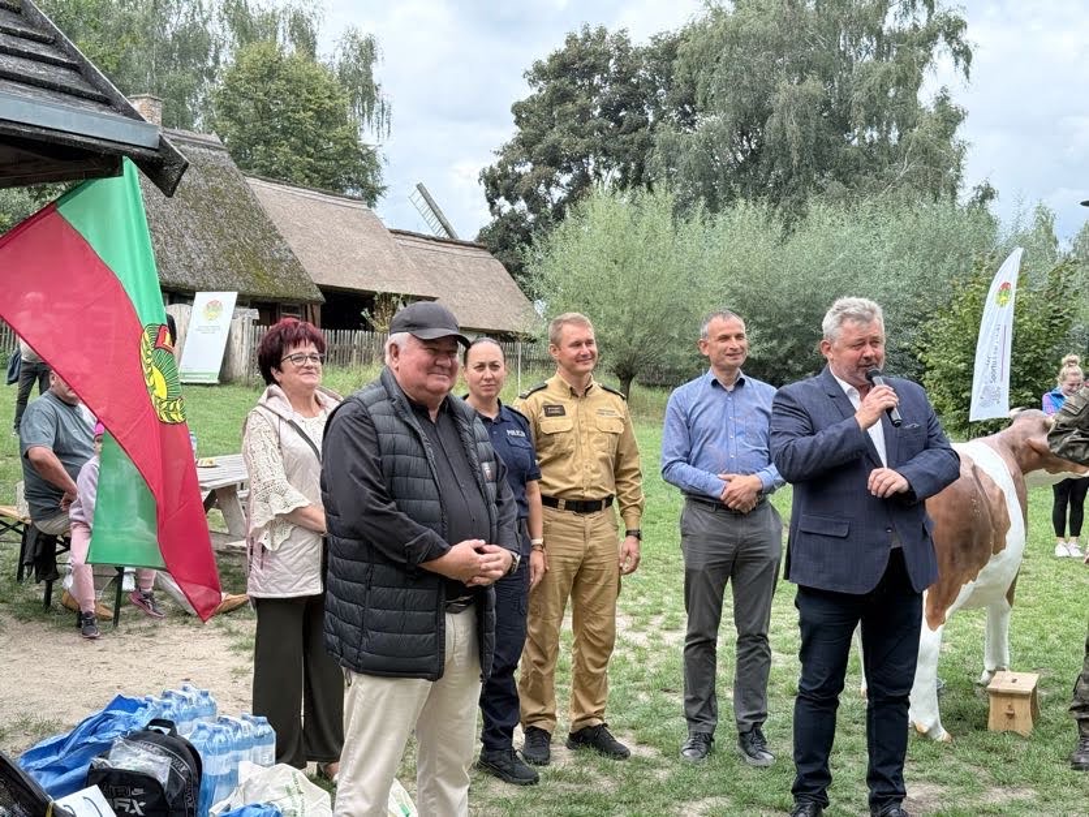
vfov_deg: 30.3
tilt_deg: +0.8
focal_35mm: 48
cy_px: 408
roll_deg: -0.8
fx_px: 1510
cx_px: 544
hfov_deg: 39.7
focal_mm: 6.76
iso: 80
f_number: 1.78
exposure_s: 1/1203
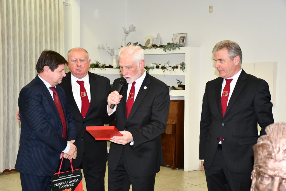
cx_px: 143
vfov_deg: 23.8
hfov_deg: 35.0
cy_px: 96
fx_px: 453
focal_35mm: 57
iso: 2500
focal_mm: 38
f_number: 4.2
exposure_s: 1/60
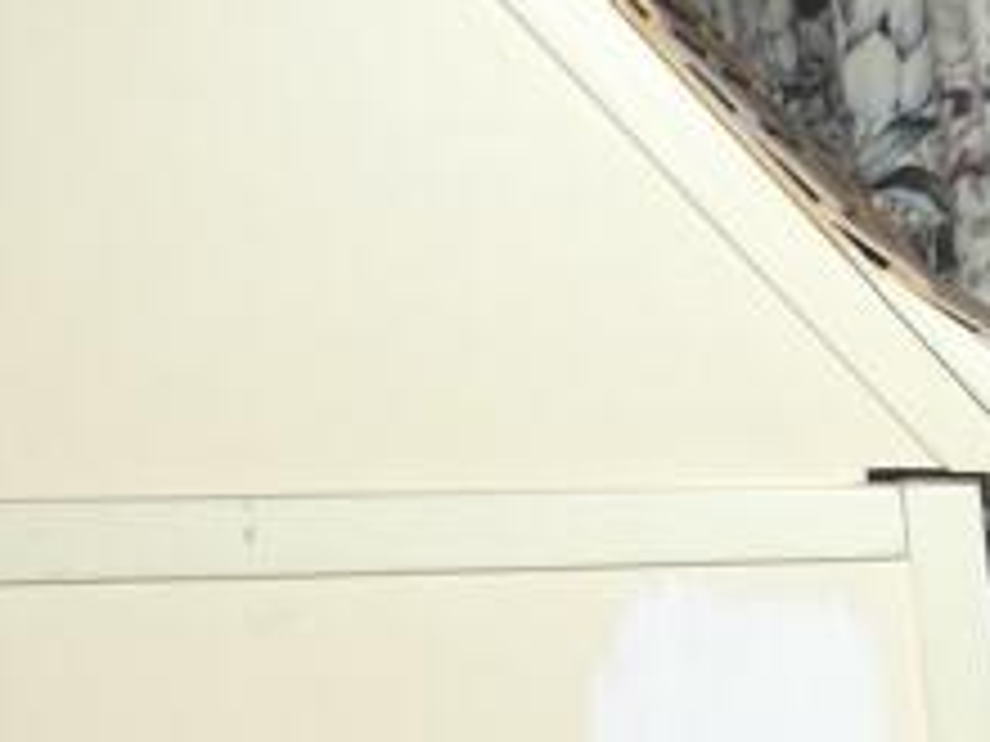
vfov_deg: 14.9
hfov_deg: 15.0
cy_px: 1070
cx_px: 2223
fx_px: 2660
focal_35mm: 93
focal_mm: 3.6
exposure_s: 1/60
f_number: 2.8
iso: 80
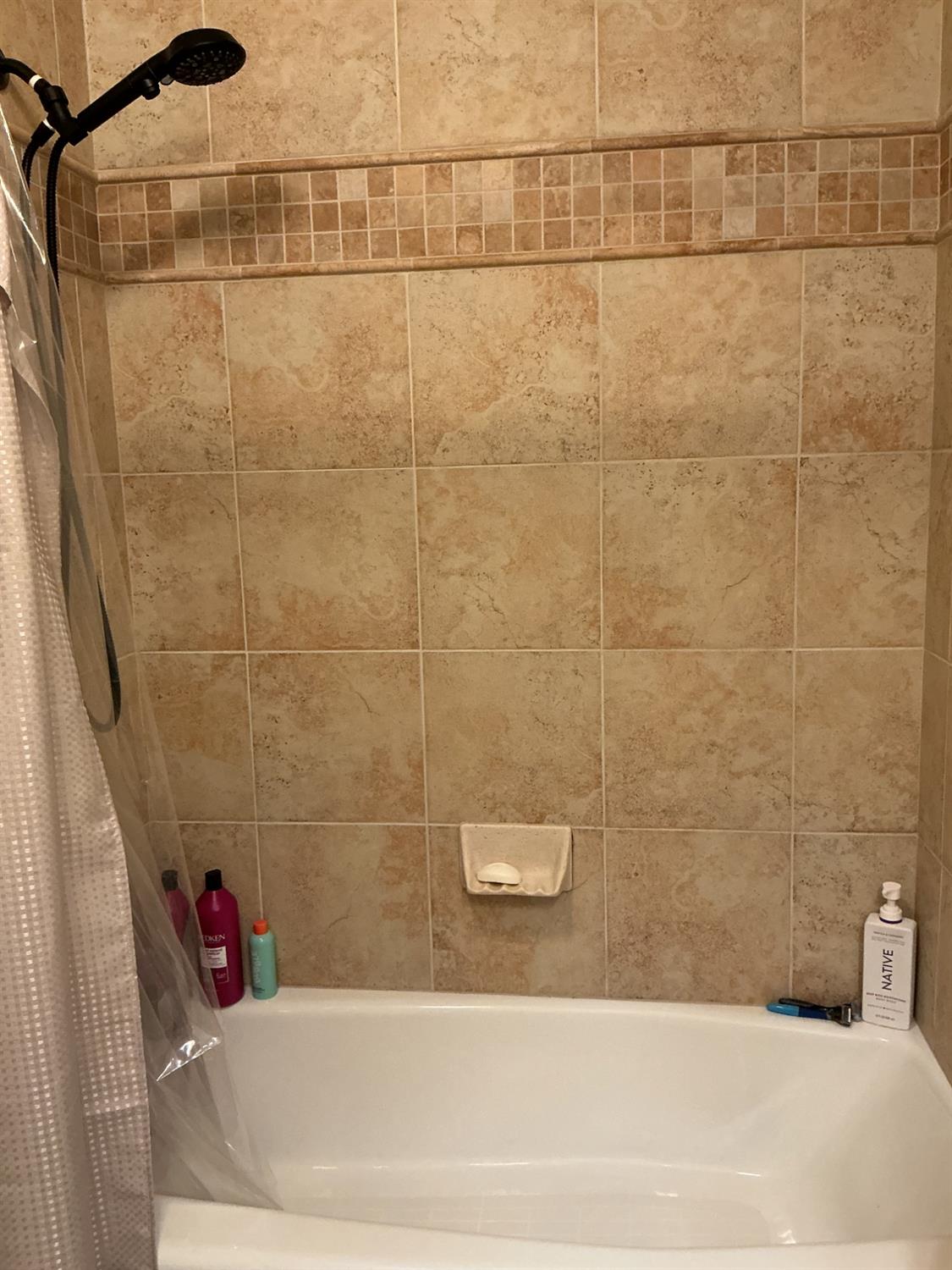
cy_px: 635
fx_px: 1063
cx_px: 476
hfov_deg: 48.2
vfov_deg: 61.7
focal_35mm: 29
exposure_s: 1/60
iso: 125
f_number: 1.8
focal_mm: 3
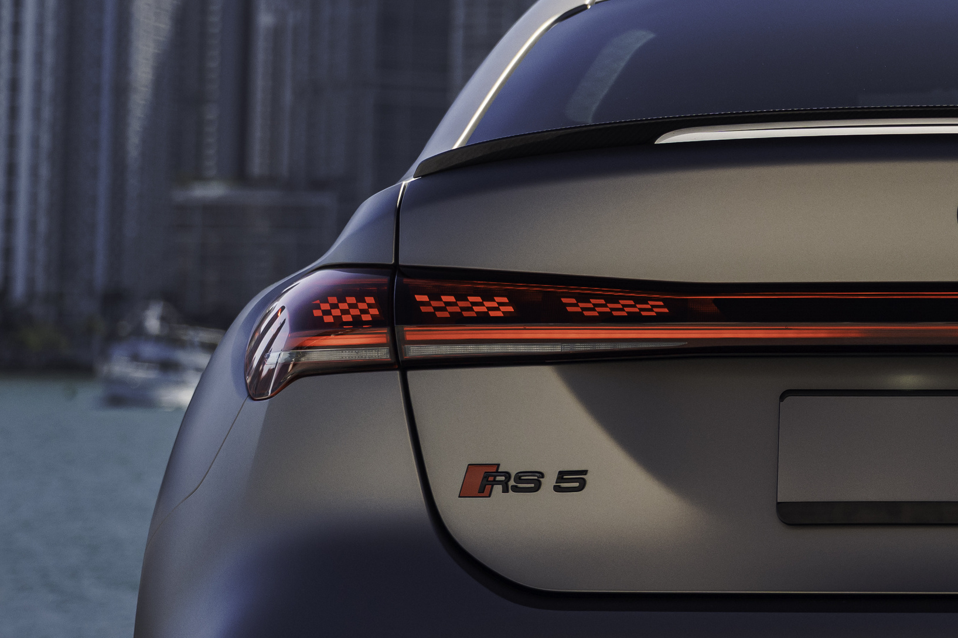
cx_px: 1052
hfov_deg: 11.7
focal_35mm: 173
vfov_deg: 7.8
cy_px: -179
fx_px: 4603
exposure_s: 1/800
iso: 200
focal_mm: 57
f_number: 3.5
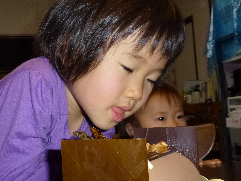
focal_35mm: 49
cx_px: 63
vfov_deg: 29.7
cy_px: 86
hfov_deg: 38.0
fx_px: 341
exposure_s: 1/125
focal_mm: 5.9
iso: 400
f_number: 3.6
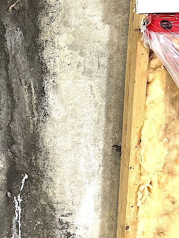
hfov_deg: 23.4
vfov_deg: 30.4
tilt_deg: -19.5
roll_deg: -0.9
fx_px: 427
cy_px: 47
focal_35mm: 62
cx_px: 43
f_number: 1.78
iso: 400
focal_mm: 6.76
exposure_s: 1/60
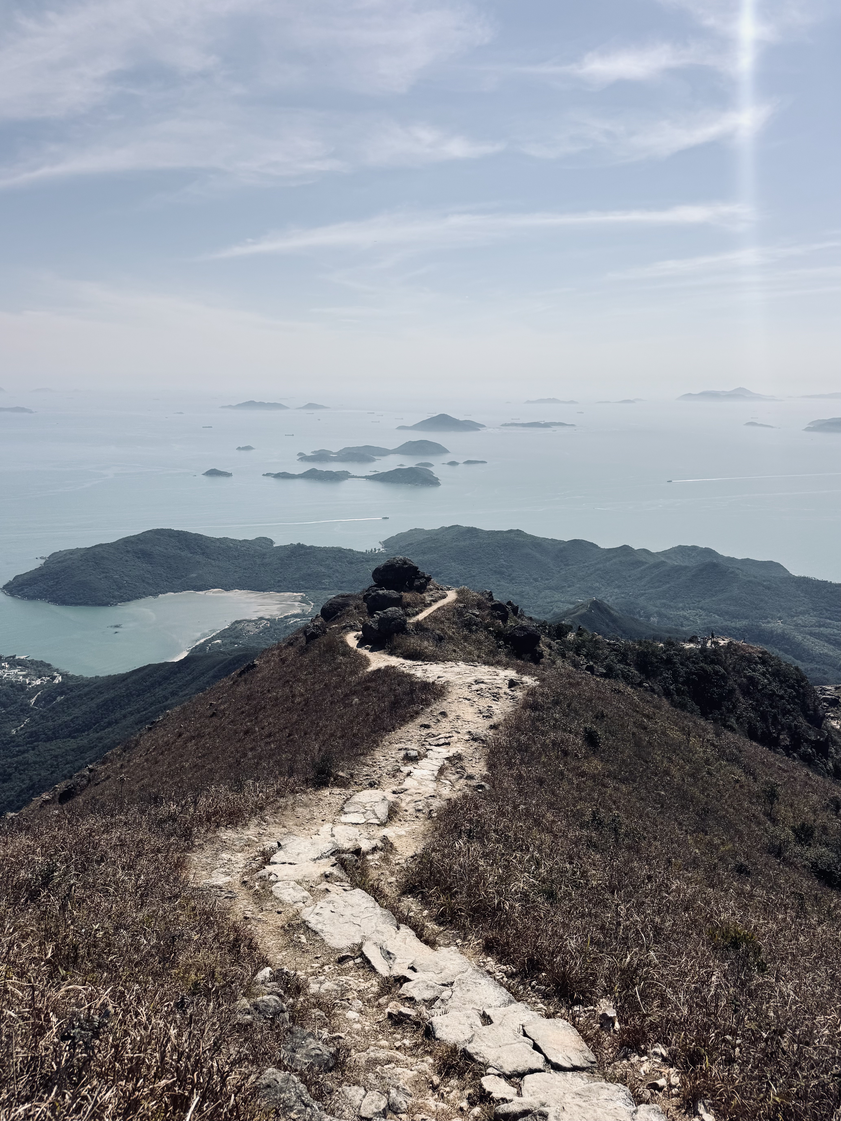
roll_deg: +0.8
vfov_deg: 71.6
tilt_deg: -12.6
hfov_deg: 56.8
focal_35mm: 24
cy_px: 560
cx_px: 420
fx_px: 777
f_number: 1.78
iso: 80
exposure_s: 1/12346
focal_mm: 6.76
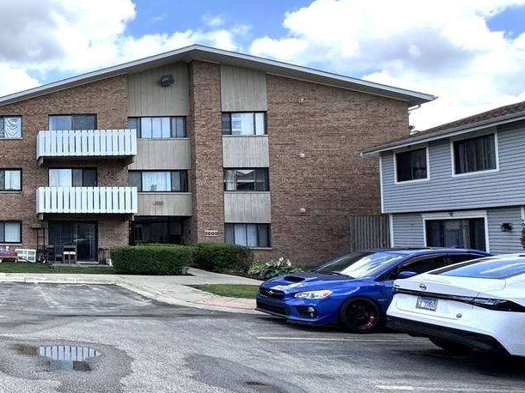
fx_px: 500
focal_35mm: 33
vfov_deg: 42.9
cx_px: -73
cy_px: 201
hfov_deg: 41.8
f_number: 2.2
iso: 40
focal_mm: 2.22
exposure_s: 1/1420
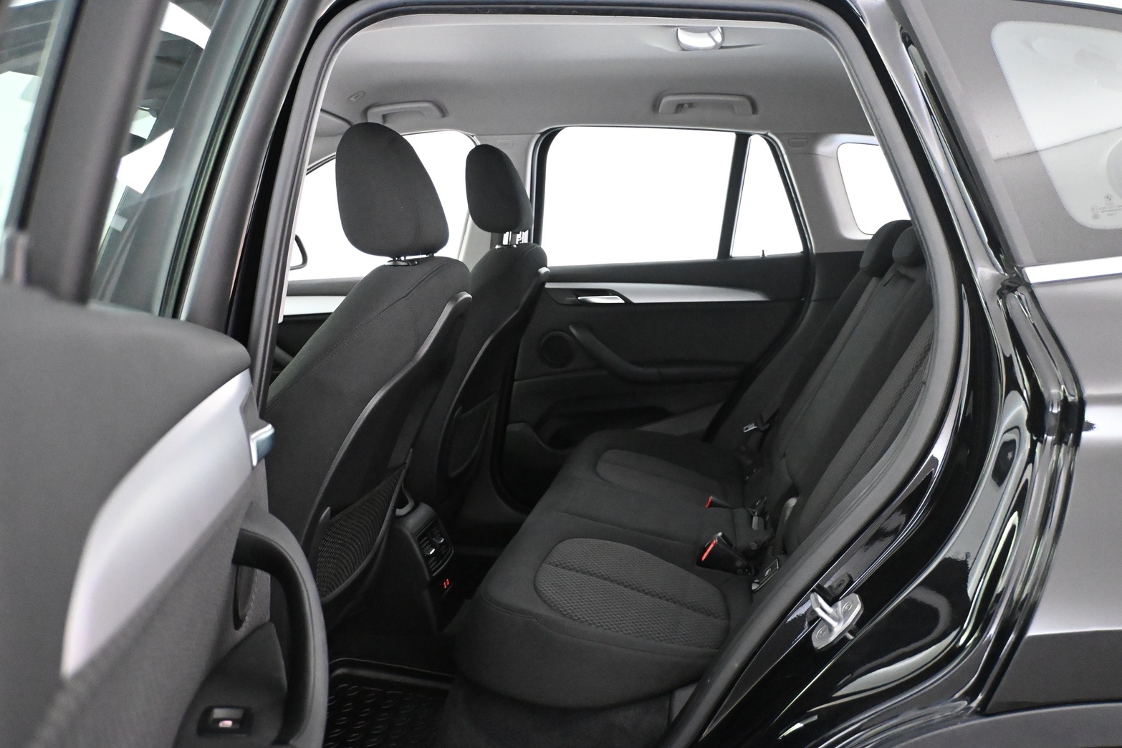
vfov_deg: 43.3
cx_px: 577
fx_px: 943
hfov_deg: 61.5
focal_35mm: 30
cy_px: 384
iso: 8000
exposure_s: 1/60
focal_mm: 19.5
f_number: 3.8
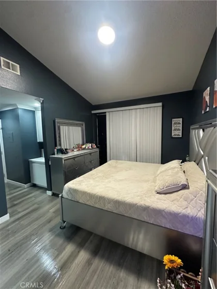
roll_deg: +0.4
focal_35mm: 14
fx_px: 117
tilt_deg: -4.7
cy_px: 144
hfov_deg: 85.7
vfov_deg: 102.1
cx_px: 108
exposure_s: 1/60
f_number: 2.2
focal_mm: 2.22
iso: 500
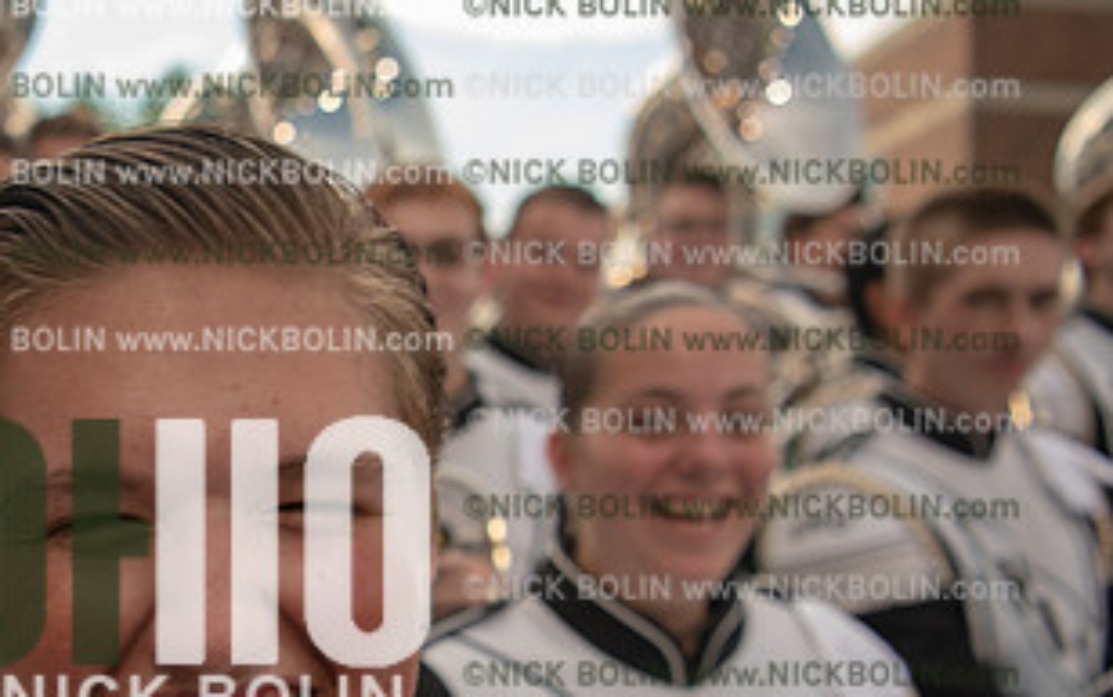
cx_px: 173
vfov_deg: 27.3
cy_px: 590
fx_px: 1396
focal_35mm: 46
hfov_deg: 41.0
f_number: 3.2
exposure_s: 1/125
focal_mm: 24
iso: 800
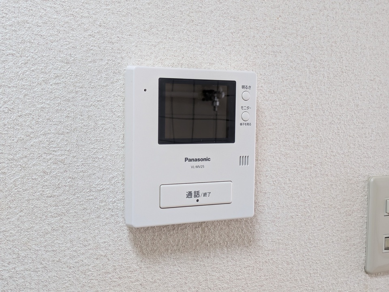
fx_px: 573
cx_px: 194
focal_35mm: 51
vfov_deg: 28.6
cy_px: 146
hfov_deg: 37.5
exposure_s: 1/40
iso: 80
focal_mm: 5.43
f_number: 1.89
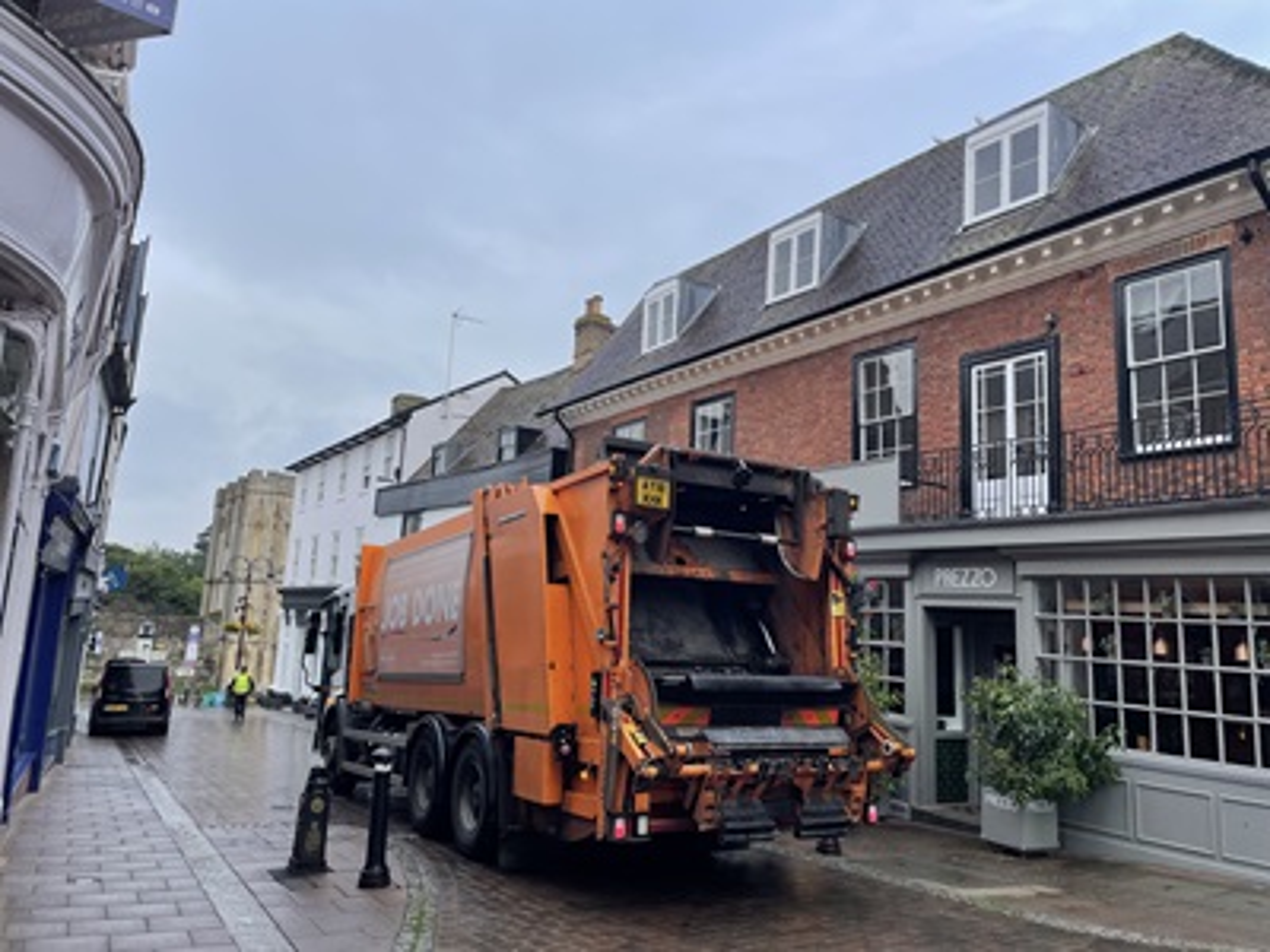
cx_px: 635
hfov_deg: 67.3
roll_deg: -2.7
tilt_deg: +9.5
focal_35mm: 26
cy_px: 476
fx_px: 954
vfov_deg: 53.1
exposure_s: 1/454
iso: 32
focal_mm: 4.2
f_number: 1.6
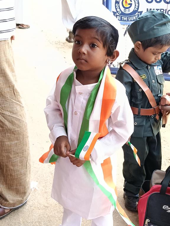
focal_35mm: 57
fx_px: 373
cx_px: 85
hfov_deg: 25.7
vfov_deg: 33.8
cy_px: 113
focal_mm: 3.98
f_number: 1.8
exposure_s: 1/200
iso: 320
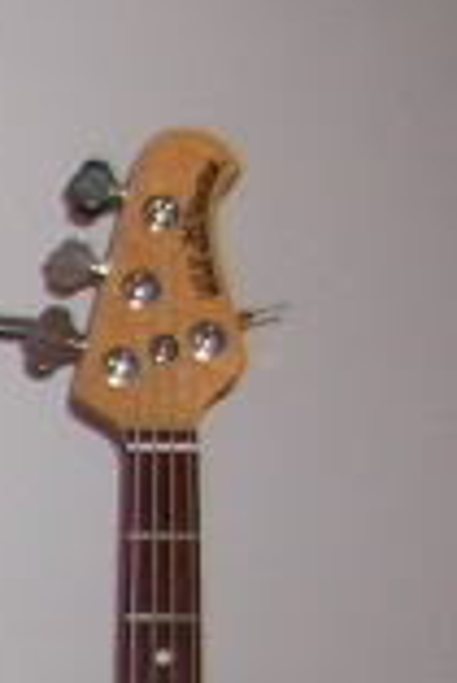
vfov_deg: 10.6
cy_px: 1118
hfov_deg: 6.5
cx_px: -1145
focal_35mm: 185
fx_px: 3515
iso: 85
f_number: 2.8
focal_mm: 5.8
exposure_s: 1/60.1
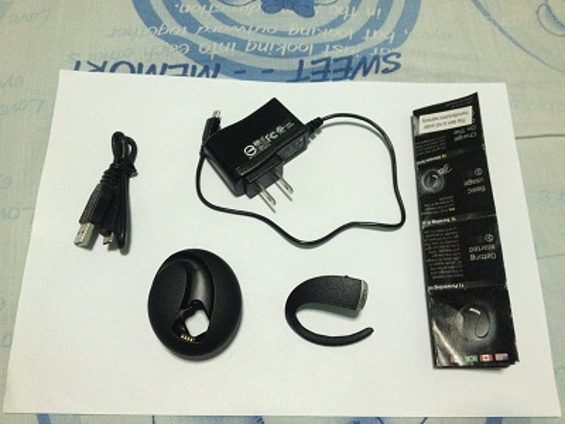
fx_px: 571
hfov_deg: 52.6
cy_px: 212
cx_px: 282
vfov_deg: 40.7
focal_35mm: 35
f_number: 2.4
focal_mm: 4.28
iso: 250
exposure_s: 1/20
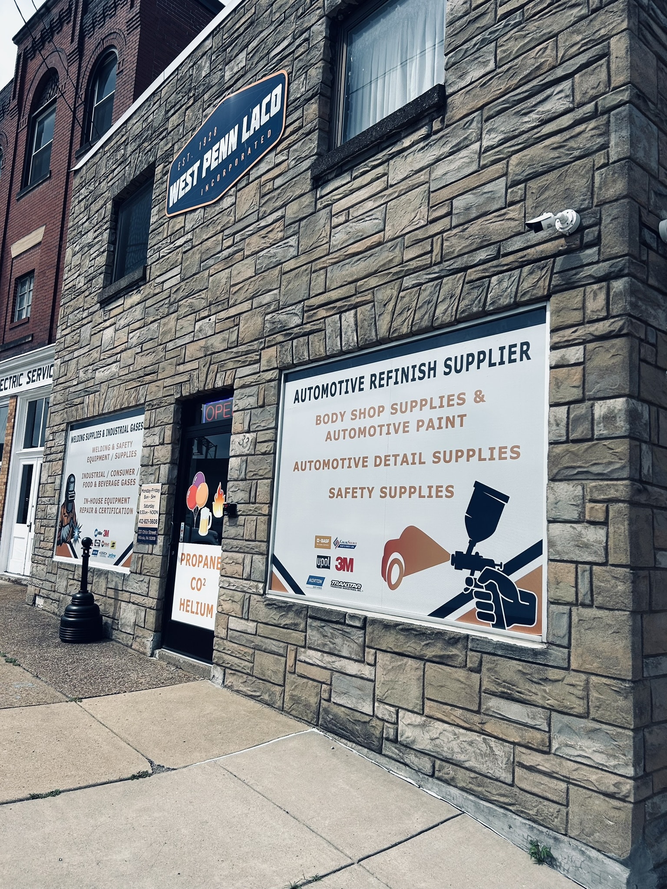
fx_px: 668
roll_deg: -4.9
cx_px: 334
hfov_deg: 53.1
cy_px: 444
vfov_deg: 67.3
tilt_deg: +8.6
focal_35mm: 26
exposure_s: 1/5076
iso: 50
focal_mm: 5.7
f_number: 1.5
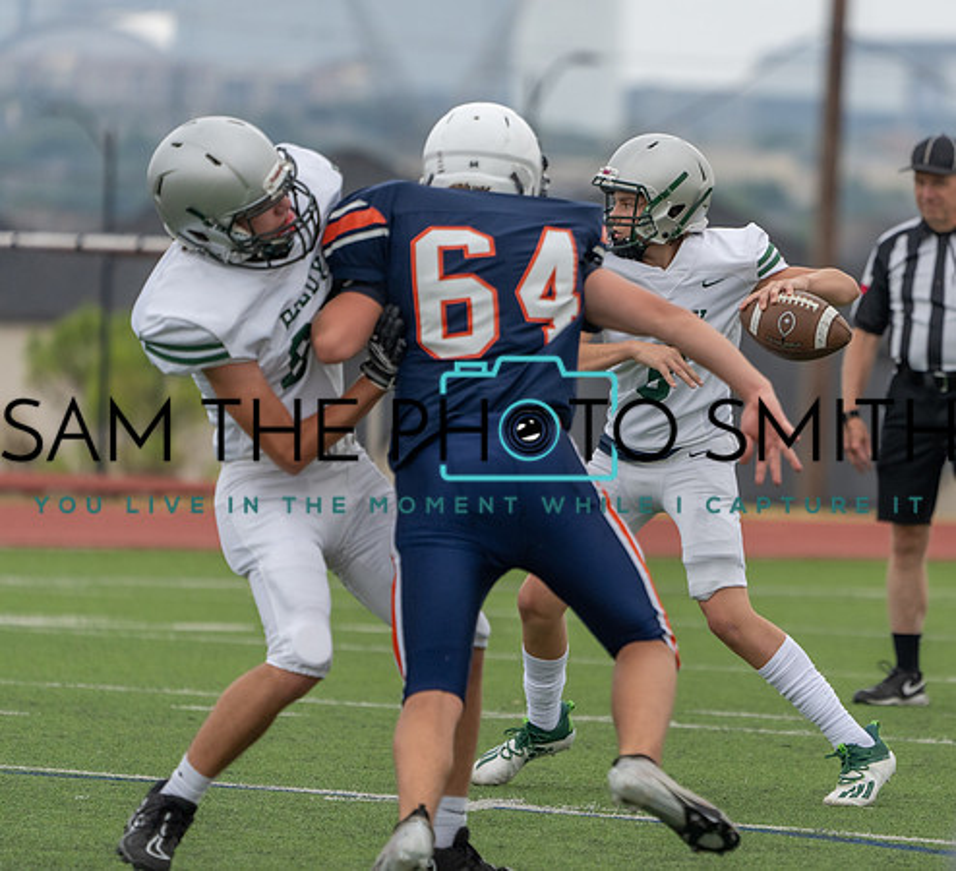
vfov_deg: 3.5
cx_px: 729
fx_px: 14101
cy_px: 439
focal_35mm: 472
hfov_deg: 3.9
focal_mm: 348
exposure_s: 1/1000
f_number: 5.6
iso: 800
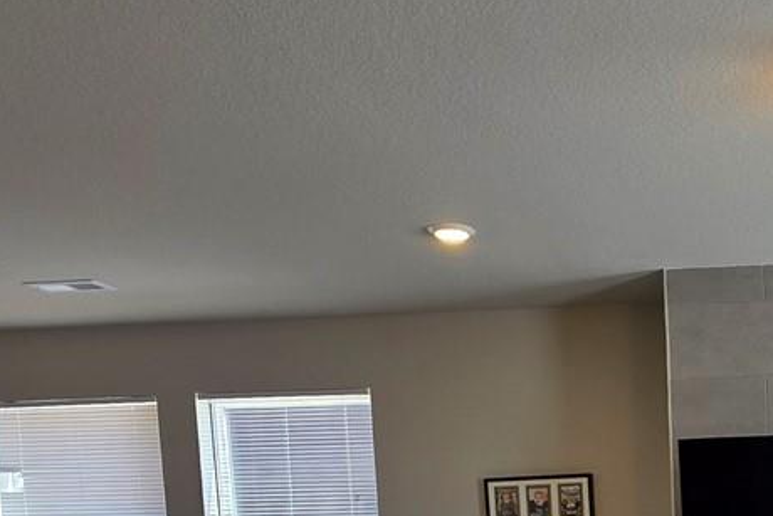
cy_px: 676
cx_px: 763
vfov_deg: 24.8
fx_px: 1009
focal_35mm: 47
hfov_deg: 37.7
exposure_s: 1/120
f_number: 1.9
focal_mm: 2.2
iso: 32
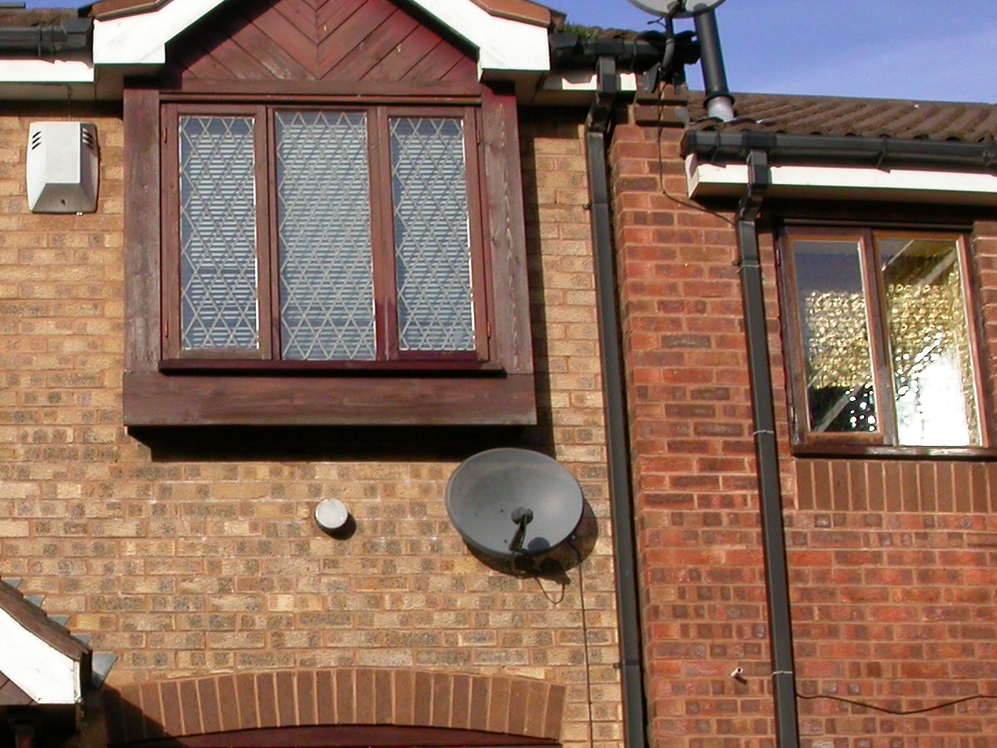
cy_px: 610
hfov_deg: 26.4
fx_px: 2074
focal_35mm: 72
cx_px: 160
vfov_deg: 20.2
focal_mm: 7.85
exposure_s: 1/292
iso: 100
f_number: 7.5
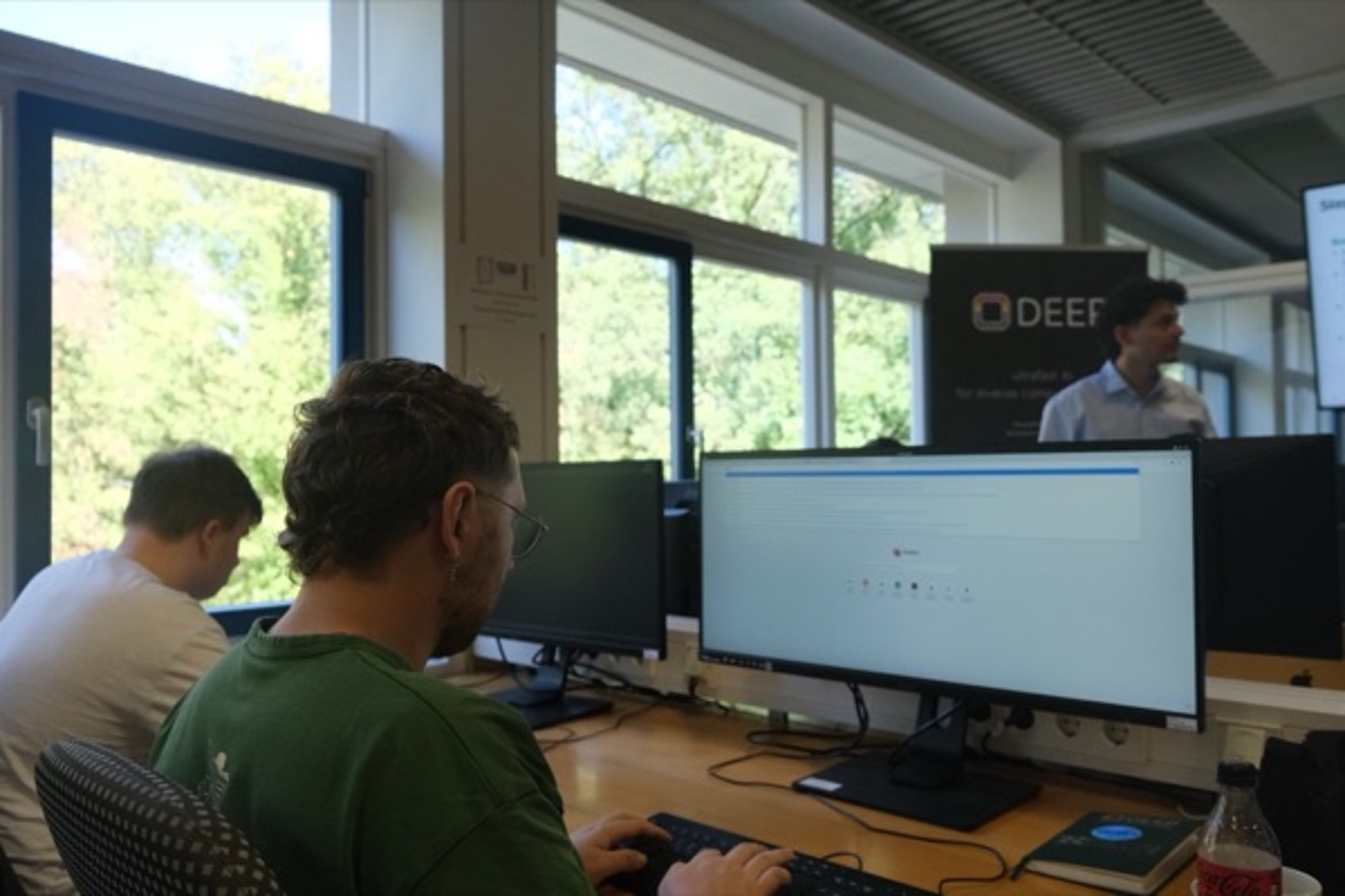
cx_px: 672
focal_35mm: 27
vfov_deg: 47.9
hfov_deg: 67.4
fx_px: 1009
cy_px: 448
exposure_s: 1/600
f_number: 3.6
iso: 1600
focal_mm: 18
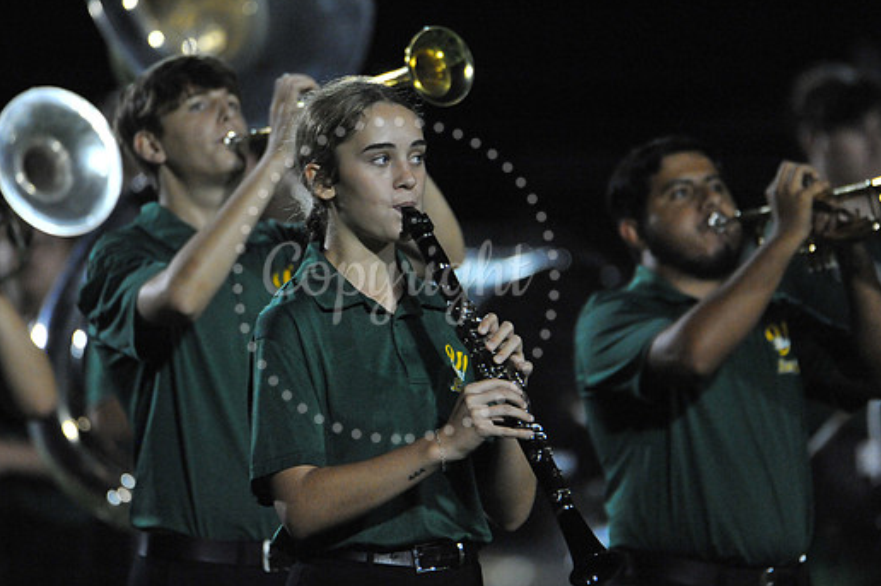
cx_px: 396
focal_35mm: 675
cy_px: 278
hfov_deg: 3.1
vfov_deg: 2.0
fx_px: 16503
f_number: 6.3
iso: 6400
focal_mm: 600
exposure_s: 1/200
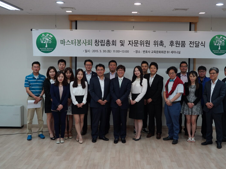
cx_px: 124
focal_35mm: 43
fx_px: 281
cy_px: 84
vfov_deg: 33.6
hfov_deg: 43.8
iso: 1000
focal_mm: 39
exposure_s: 1/160
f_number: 4
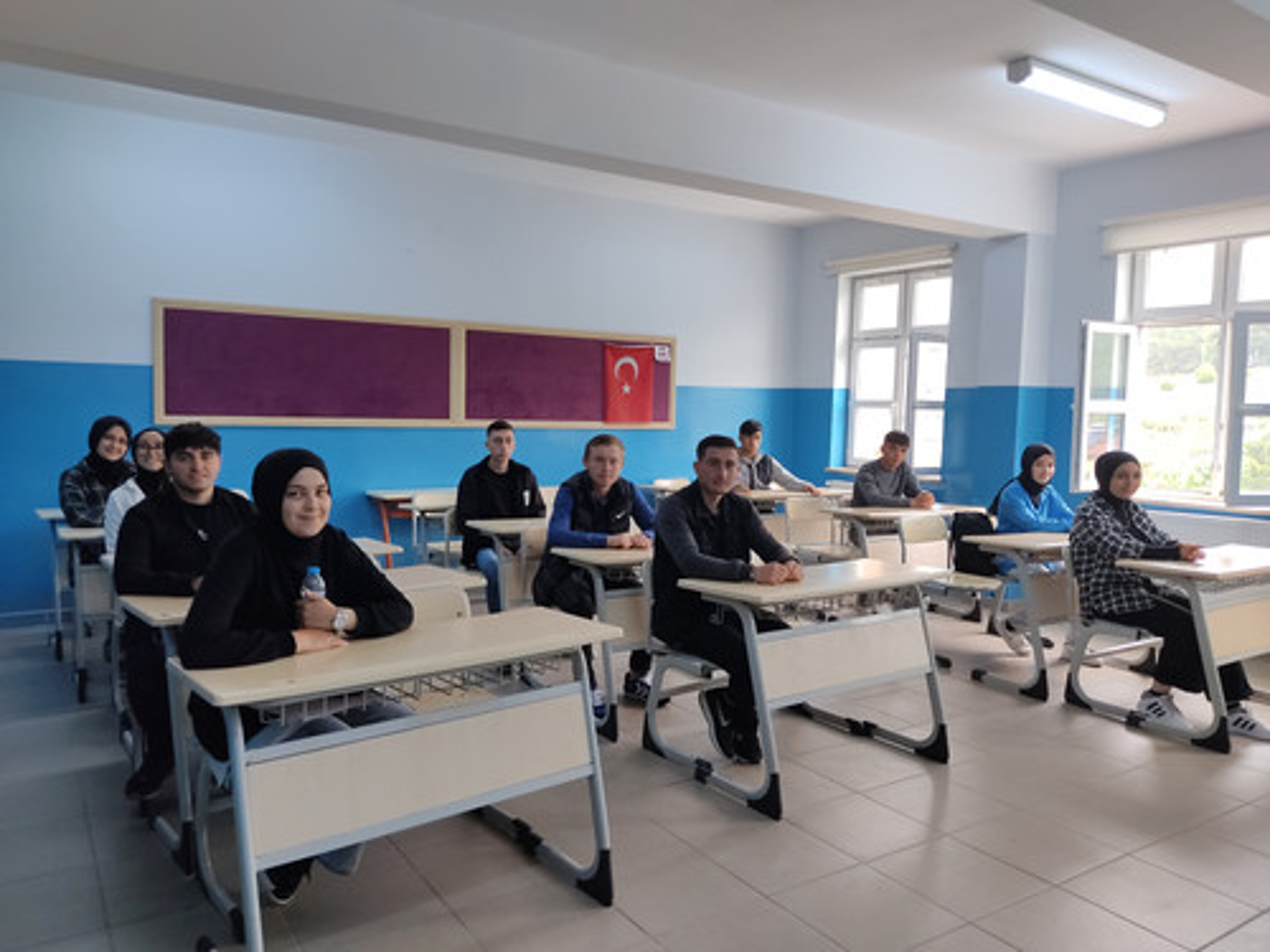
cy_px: 476
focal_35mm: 26
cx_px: 635
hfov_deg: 67.3
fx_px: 954
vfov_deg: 53.1
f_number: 1.79
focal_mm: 4.74
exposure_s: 1/33
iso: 160
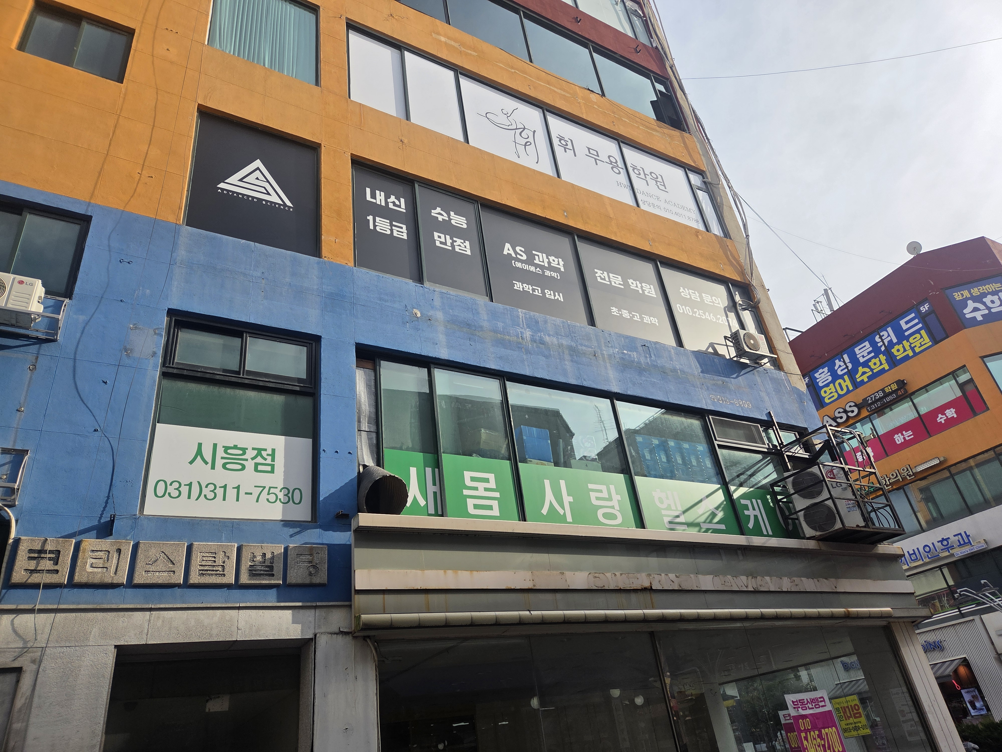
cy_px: 376
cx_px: 501
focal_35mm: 23
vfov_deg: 58.9
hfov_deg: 73.9
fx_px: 666
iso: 80
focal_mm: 5.4
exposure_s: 1/3861
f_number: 1.8
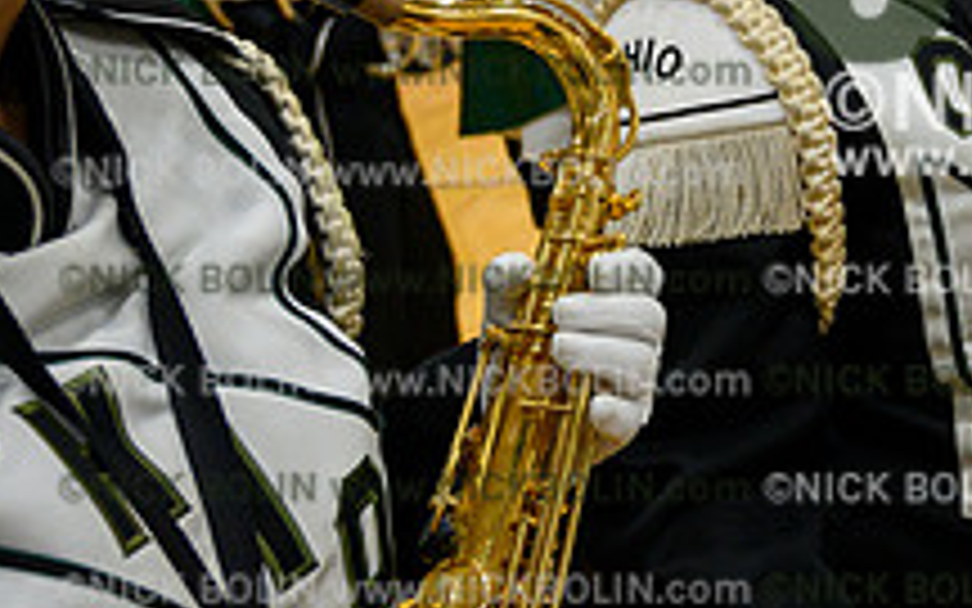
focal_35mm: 67
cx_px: 1107
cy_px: -36
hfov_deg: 27.6
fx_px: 1775
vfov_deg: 18.8
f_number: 4
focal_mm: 24.5
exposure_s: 1/250
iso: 1250
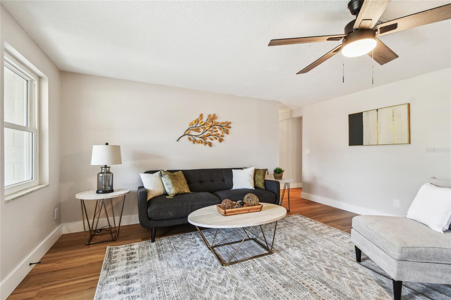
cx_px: 226
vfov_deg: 77.3
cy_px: 150
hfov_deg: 100.4
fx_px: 188
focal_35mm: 15
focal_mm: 10
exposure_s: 1/6
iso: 100
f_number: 7.1
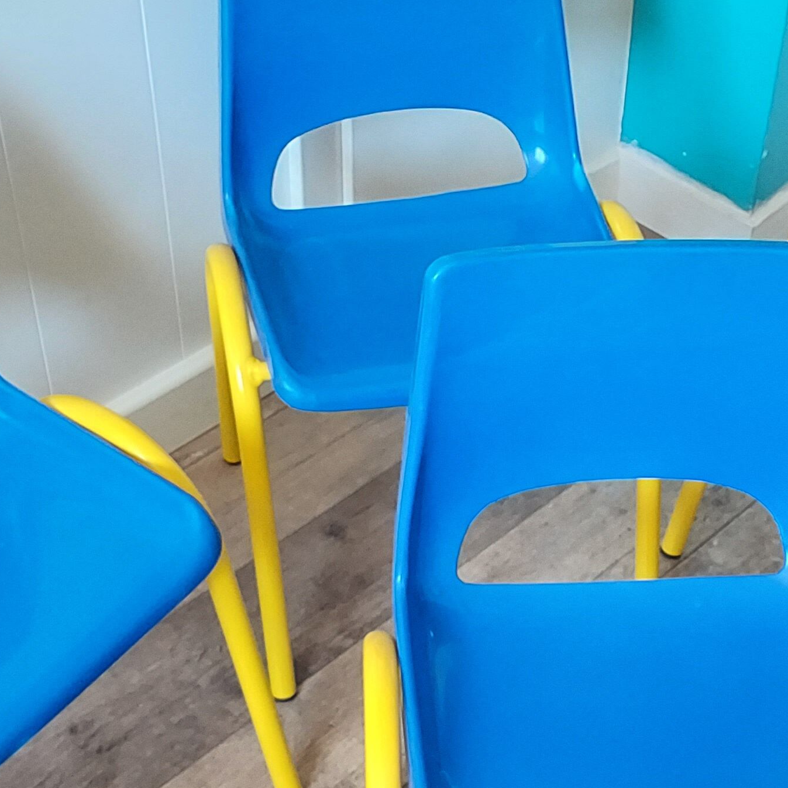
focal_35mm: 63
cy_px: 452
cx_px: 469
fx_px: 1623
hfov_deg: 27.2
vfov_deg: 27.3
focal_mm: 4.6
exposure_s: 1/50
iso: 320
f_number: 1.8
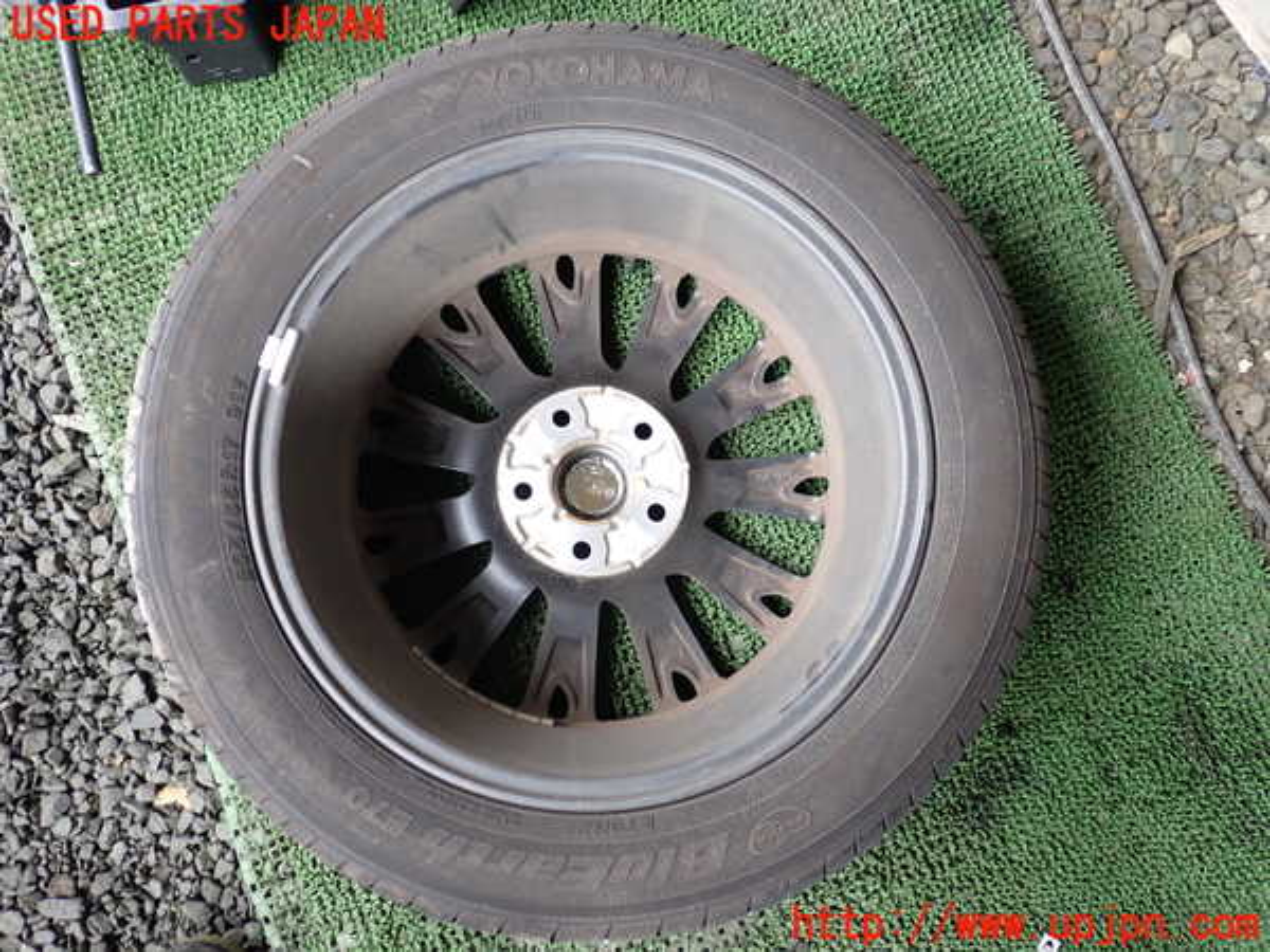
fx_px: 1101
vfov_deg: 46.8
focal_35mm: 30
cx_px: 635
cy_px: 476
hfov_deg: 60.0
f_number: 2.3
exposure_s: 1/80
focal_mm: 5.4
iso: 200
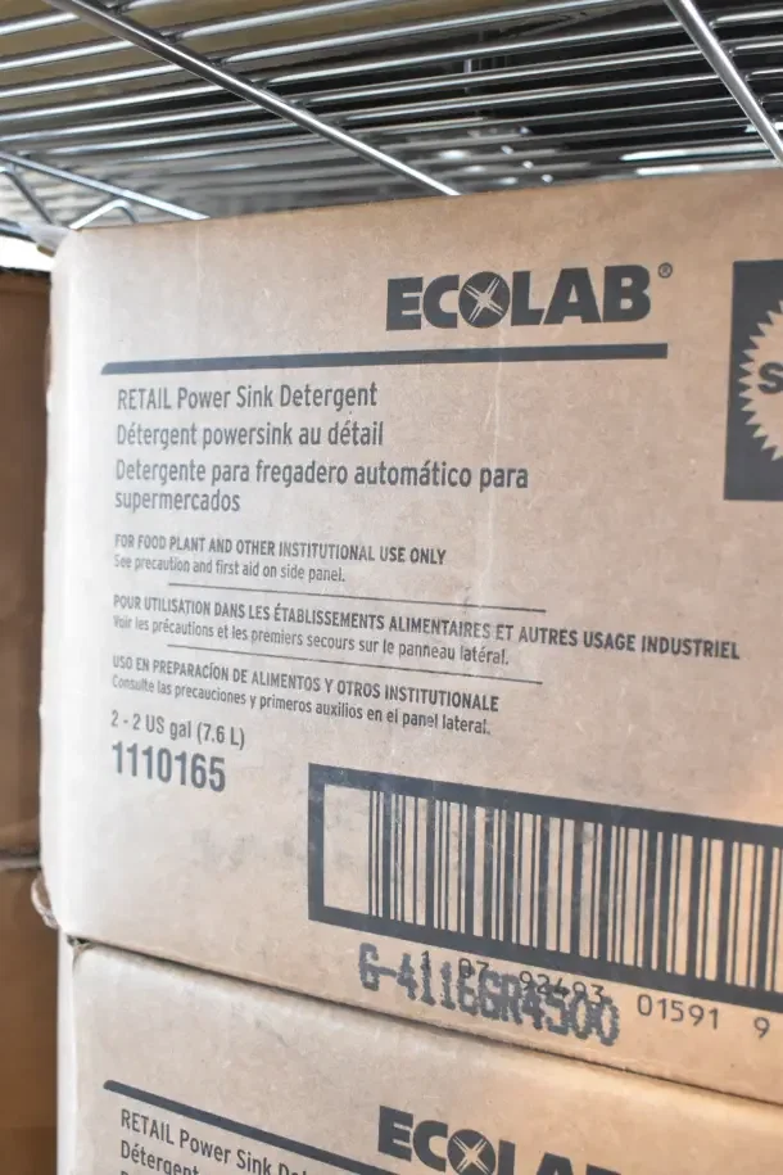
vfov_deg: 51.3
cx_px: 392
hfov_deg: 35.5
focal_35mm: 38
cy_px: 588
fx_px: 1223
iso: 6400
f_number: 5
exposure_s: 1/100
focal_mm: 25
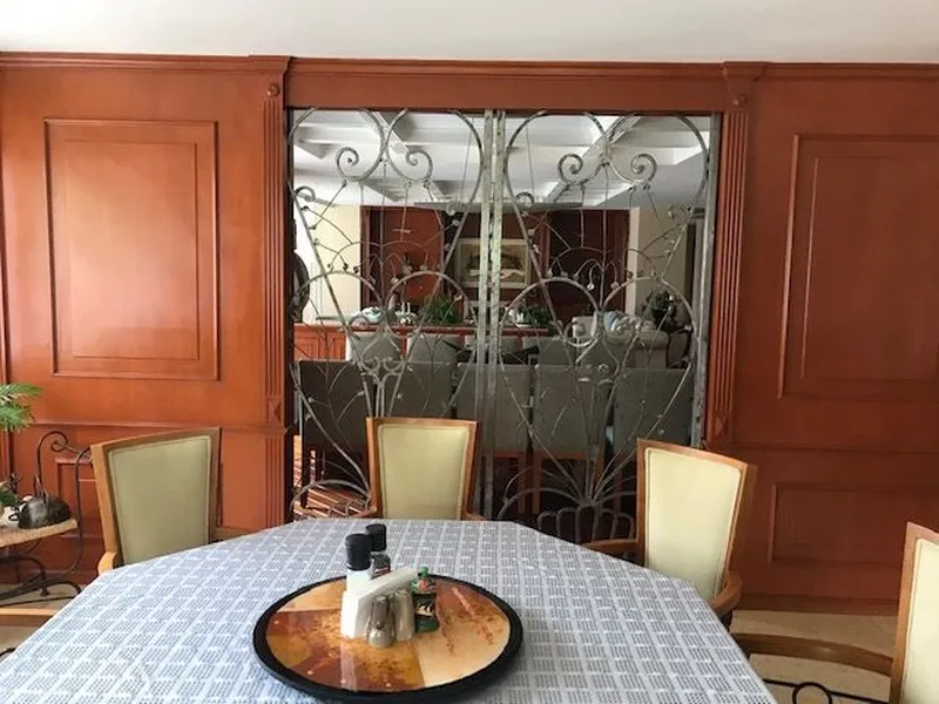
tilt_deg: -5.9
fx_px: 760
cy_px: 352
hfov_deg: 63.4
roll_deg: -1.3
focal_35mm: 28
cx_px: 470
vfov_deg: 49.7
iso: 25
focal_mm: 3.99
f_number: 1.8
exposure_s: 1/30
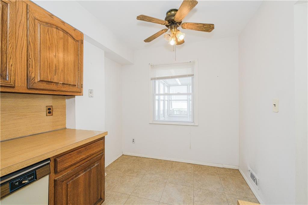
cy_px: 102
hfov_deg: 100.4
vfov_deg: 77.3
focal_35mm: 15
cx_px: 154
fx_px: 128
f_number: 8
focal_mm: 10
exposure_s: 1/50
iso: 800
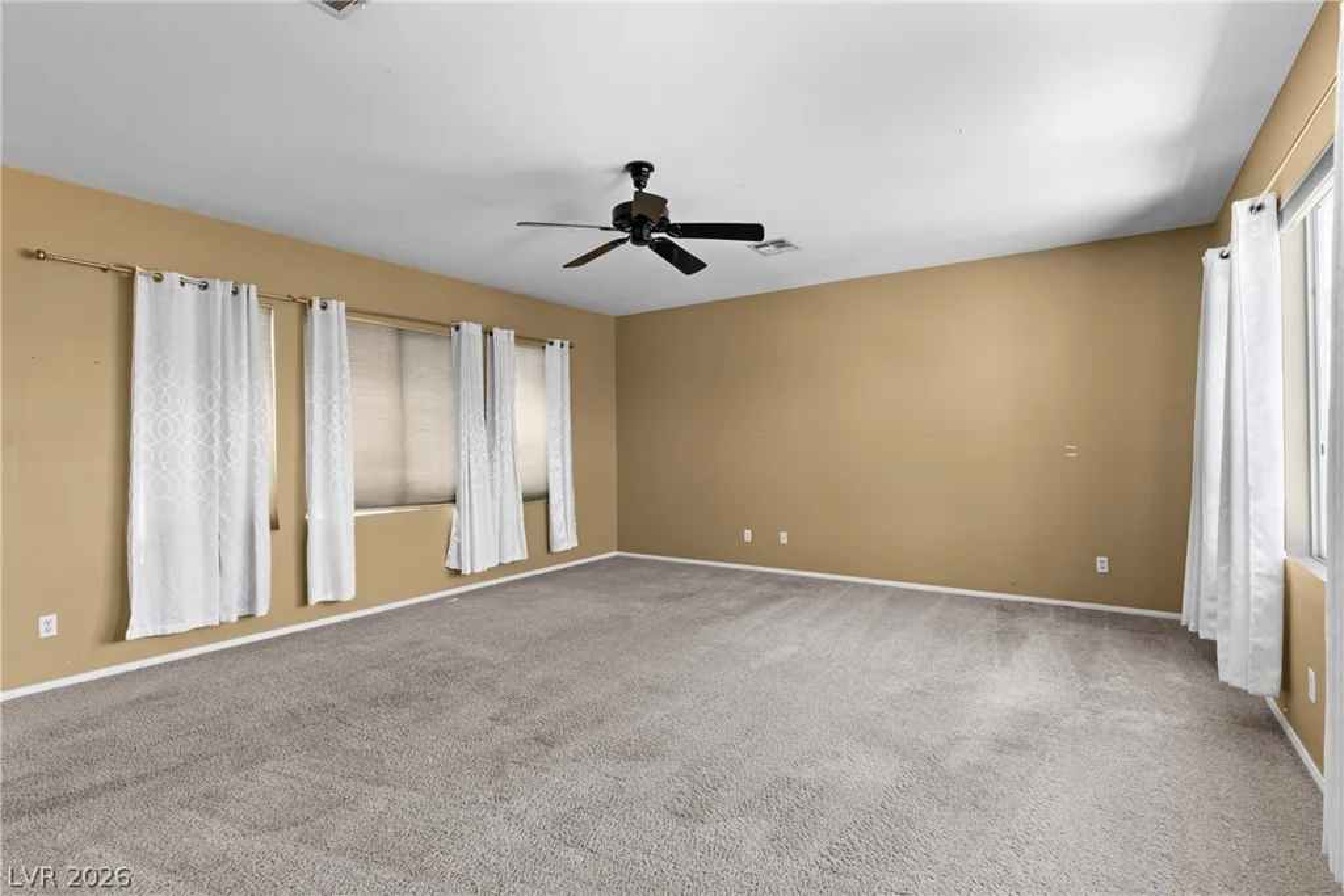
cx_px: 672
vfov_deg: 70.5
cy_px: 448
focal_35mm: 17
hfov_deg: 93.3
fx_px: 635
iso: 400
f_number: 8
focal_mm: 17
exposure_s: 1/20
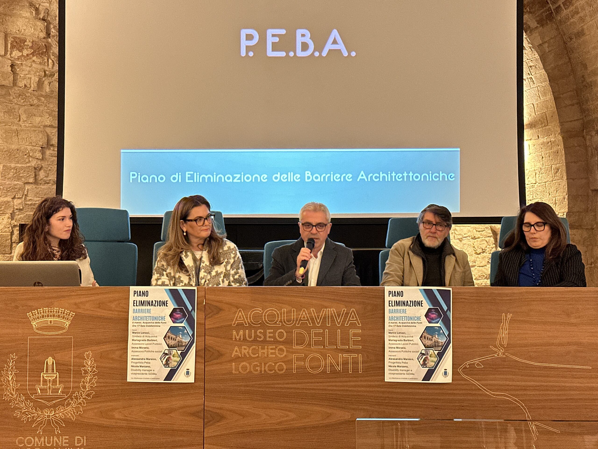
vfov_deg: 30.3
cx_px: 299
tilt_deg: +1.9
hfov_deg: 39.7
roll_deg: +0.1
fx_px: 829
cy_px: 224
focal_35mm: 48
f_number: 1.78
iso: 320
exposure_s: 1/40
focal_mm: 6.86
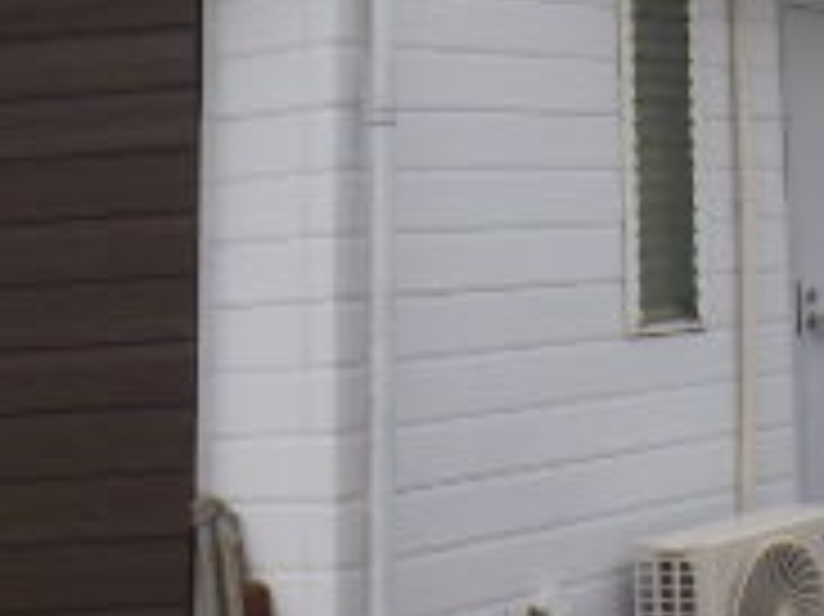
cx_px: 1045
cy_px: -337
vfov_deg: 14.0
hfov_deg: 18.7
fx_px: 2331
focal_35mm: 98
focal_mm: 5
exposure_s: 1/320
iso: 250
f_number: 4.2
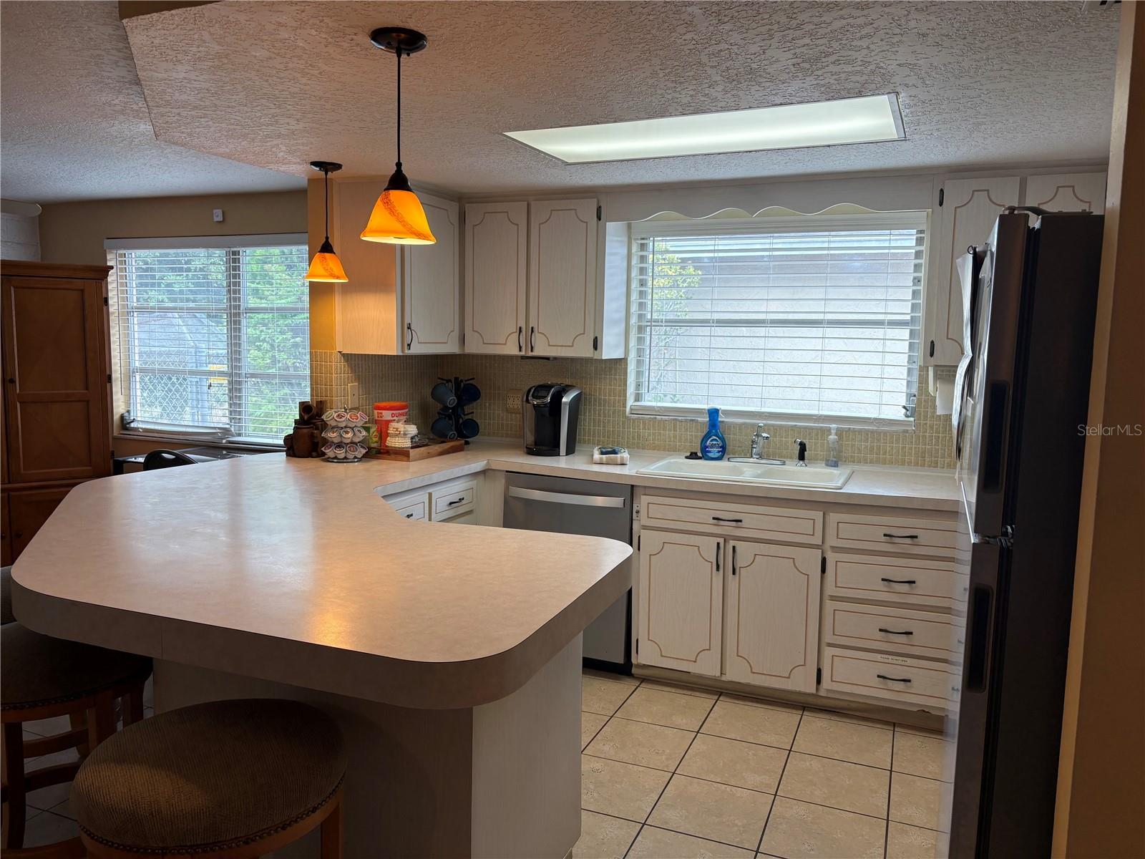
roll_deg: -1.2
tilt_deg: -5.4
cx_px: 572
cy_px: 430
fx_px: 860
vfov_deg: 53.1
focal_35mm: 26
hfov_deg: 67.3
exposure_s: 1/120
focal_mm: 5.96
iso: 50
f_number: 1.6
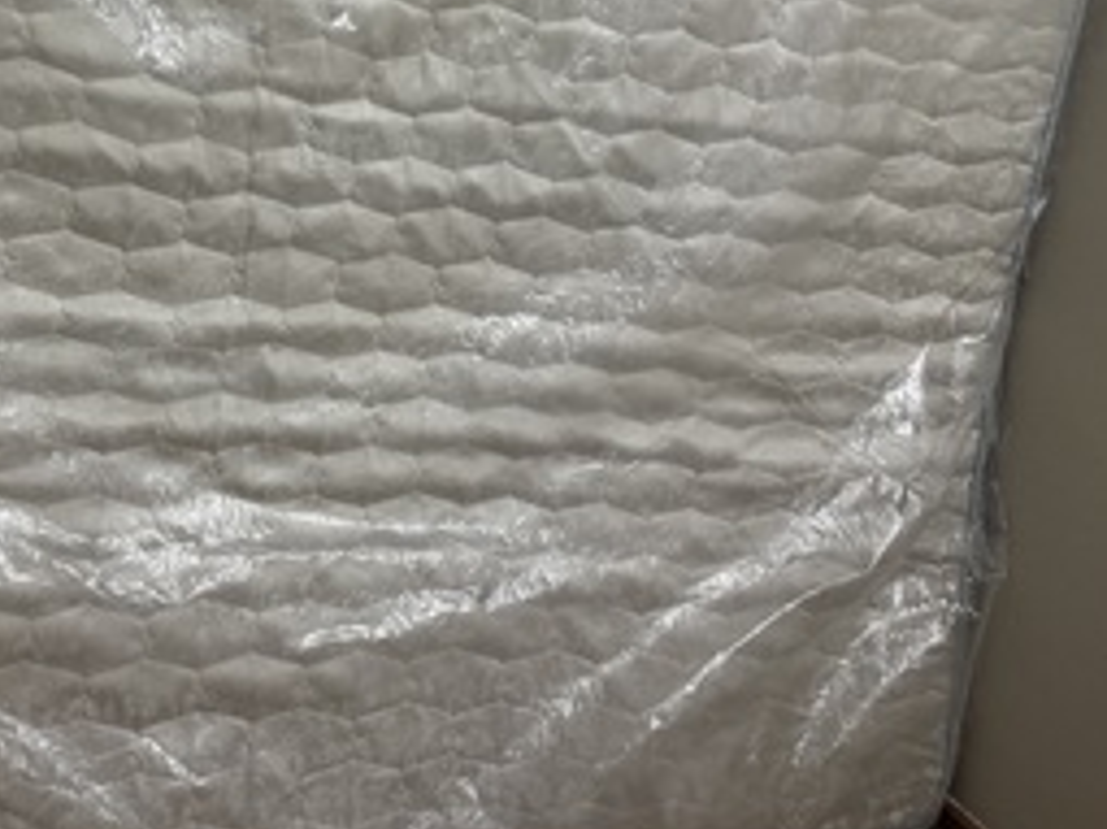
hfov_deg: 42.5
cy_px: 224
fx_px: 1374
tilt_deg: -13.1
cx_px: 280
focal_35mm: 43
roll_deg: -8.5
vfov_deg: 33.0
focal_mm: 6.76
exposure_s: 1/50
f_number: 1.78
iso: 320
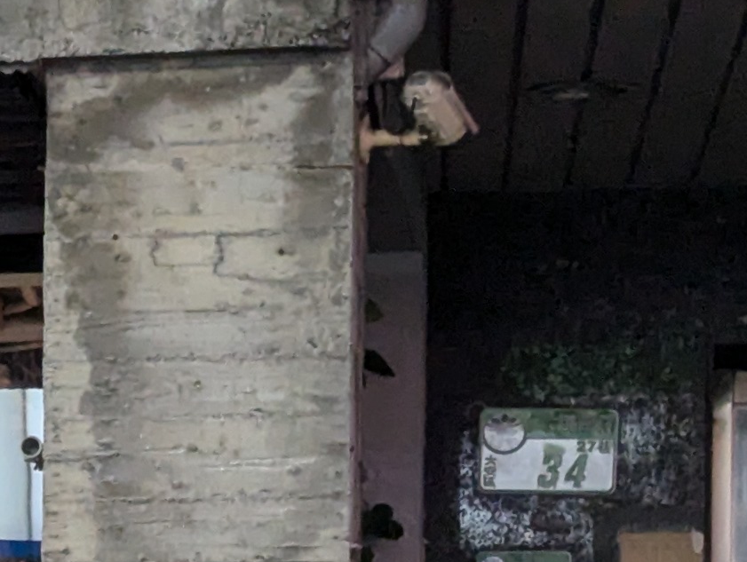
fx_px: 5035
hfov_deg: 8.0
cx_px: -917
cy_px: 827
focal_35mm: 233
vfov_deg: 6.3
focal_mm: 6.81
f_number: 1.85
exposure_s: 1/60
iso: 676
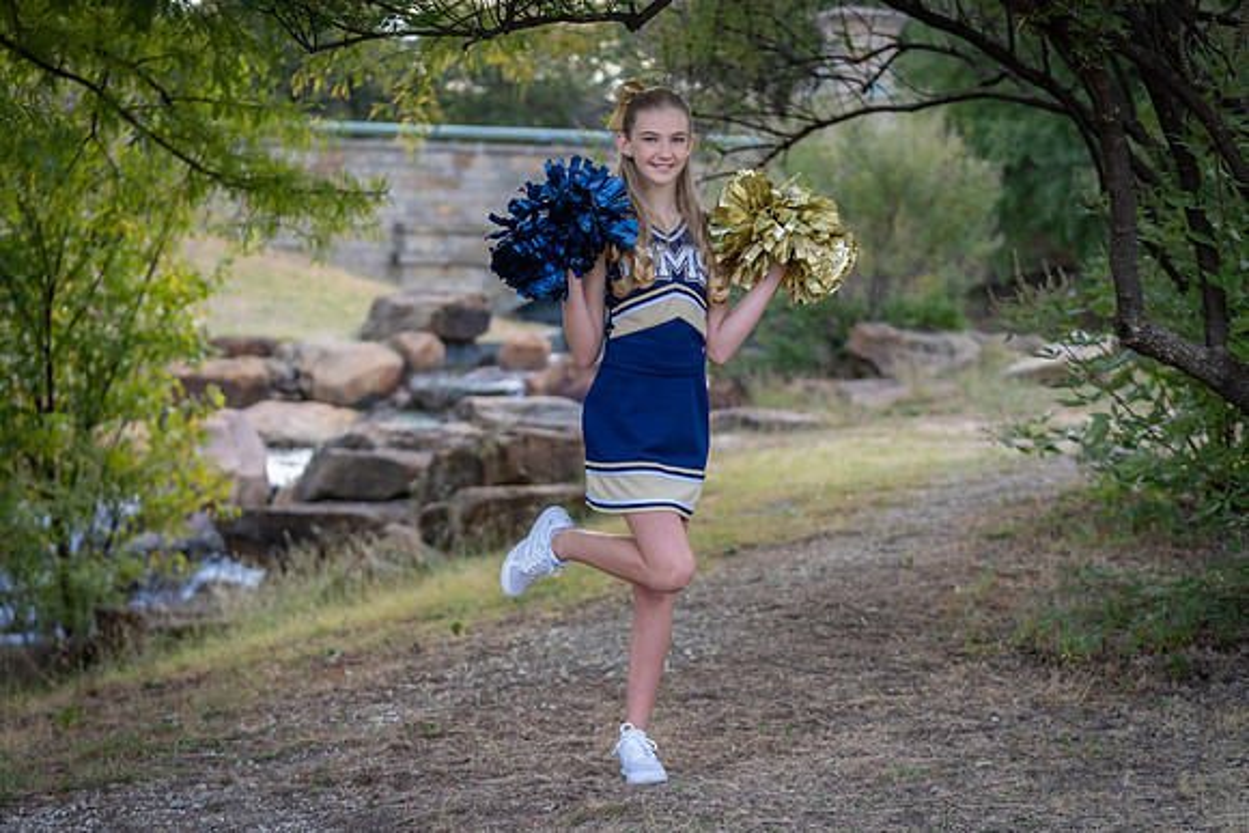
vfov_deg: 18.8
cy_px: 416
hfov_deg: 27.9
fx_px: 2511
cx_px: 624
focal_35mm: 72
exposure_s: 1/320
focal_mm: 70
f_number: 2.8
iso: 160
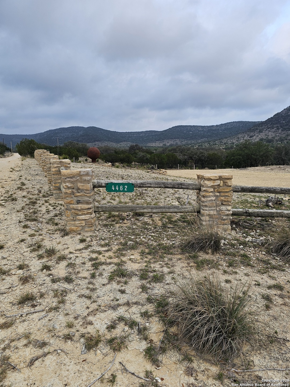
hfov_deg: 58.9
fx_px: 257
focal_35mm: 23
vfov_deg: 73.9
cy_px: 194
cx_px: 145
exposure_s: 1/120
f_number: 1.7
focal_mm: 6.3
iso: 64
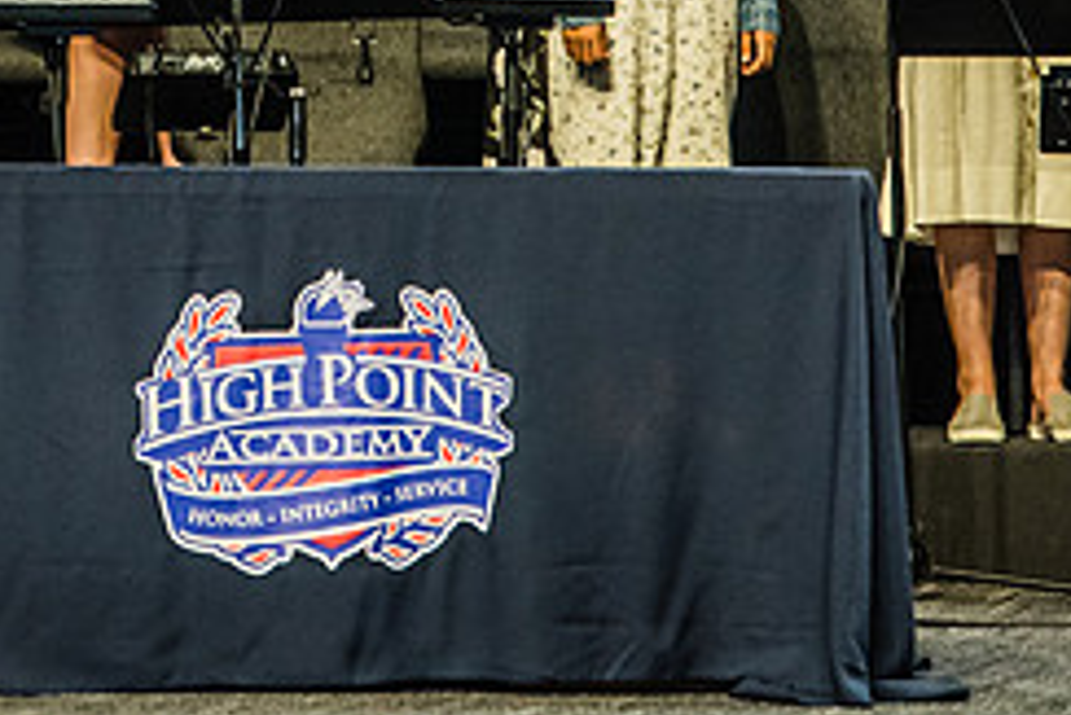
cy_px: -344
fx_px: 8275
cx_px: 153
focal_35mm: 278
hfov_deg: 7.4
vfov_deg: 4.9
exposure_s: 1/200
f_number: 4.5
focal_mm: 85
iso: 800
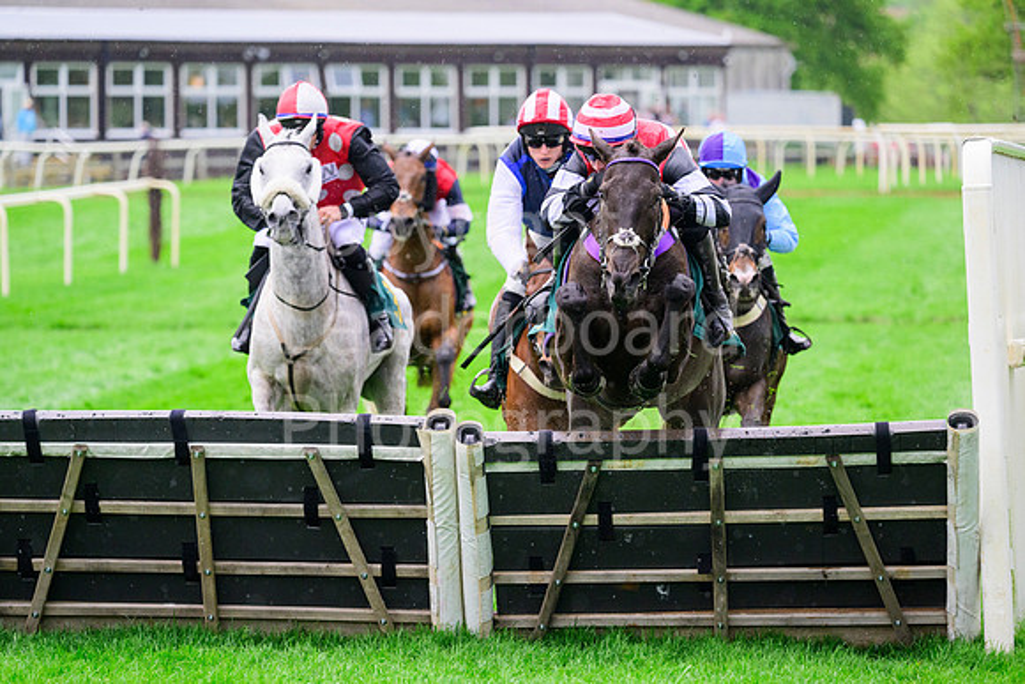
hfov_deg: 8.6
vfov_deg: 5.7
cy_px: 342
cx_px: 512
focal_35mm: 240
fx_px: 6835
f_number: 5.6
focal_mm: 240
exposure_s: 1/1600
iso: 2000
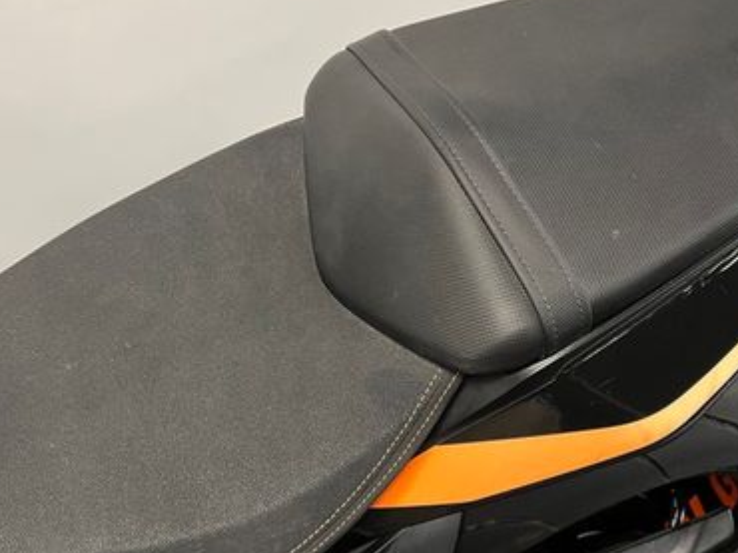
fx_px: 959
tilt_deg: -44.2
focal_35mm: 45
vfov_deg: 32.1
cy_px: 266
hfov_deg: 42.1
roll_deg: -0.5
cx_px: 351
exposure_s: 1/50
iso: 160
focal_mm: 5.1
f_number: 1.6
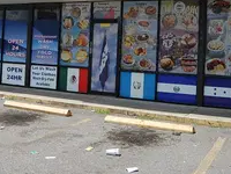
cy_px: 36
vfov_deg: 27.5
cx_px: 100
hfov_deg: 36.8
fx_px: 347
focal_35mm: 52
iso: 200
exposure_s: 1/250
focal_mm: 18
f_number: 8
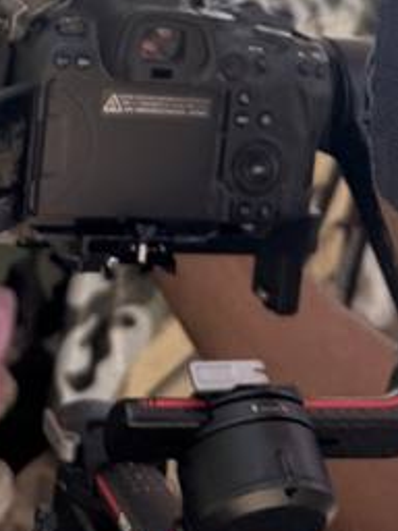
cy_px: -257
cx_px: -149
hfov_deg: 14.1
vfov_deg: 17.7
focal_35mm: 100
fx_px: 1533
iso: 100
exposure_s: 1/1585
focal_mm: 6.76
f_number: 1.78
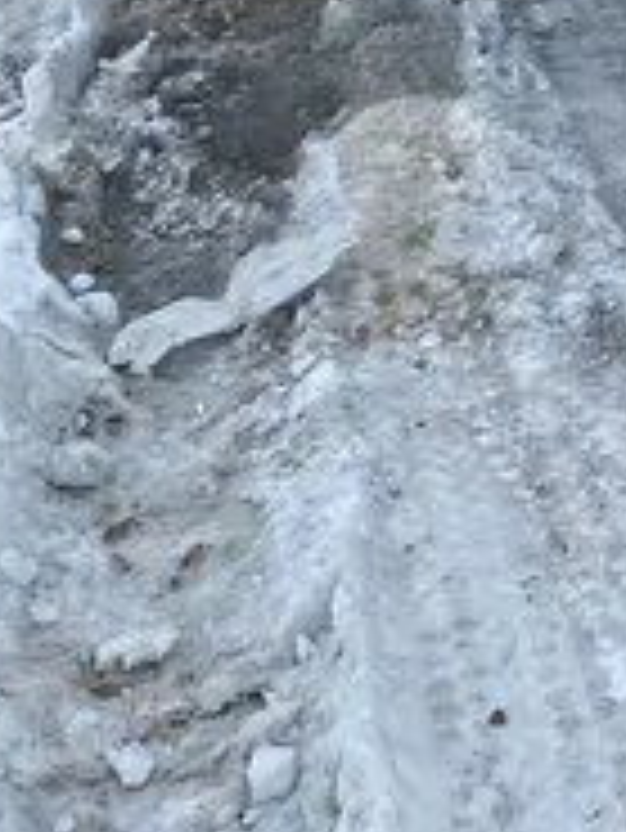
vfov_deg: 17.3
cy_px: -398
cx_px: 1171
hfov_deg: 12.9
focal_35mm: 103
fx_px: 2481
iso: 32
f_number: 1.8
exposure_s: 1/2066
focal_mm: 4.25
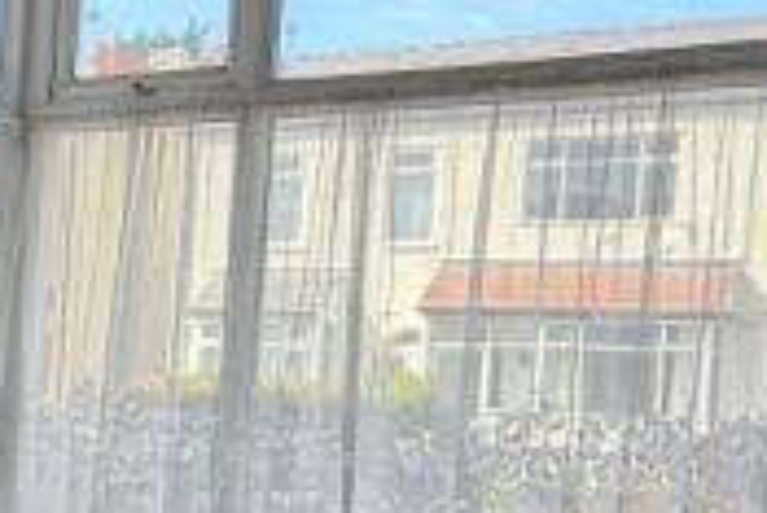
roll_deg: -2.7
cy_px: 467
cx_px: -291
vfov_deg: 15.0
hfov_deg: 20.2
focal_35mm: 90
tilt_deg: -2.8
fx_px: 1919
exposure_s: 1/465
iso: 64
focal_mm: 5.96
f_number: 1.6
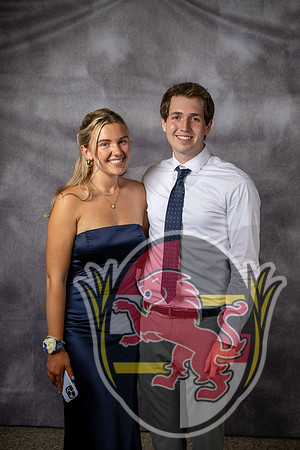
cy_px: 225
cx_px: 150
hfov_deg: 22.3
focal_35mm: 61
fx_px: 762
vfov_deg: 32.9
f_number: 4.5
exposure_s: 1/400
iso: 50
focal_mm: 61
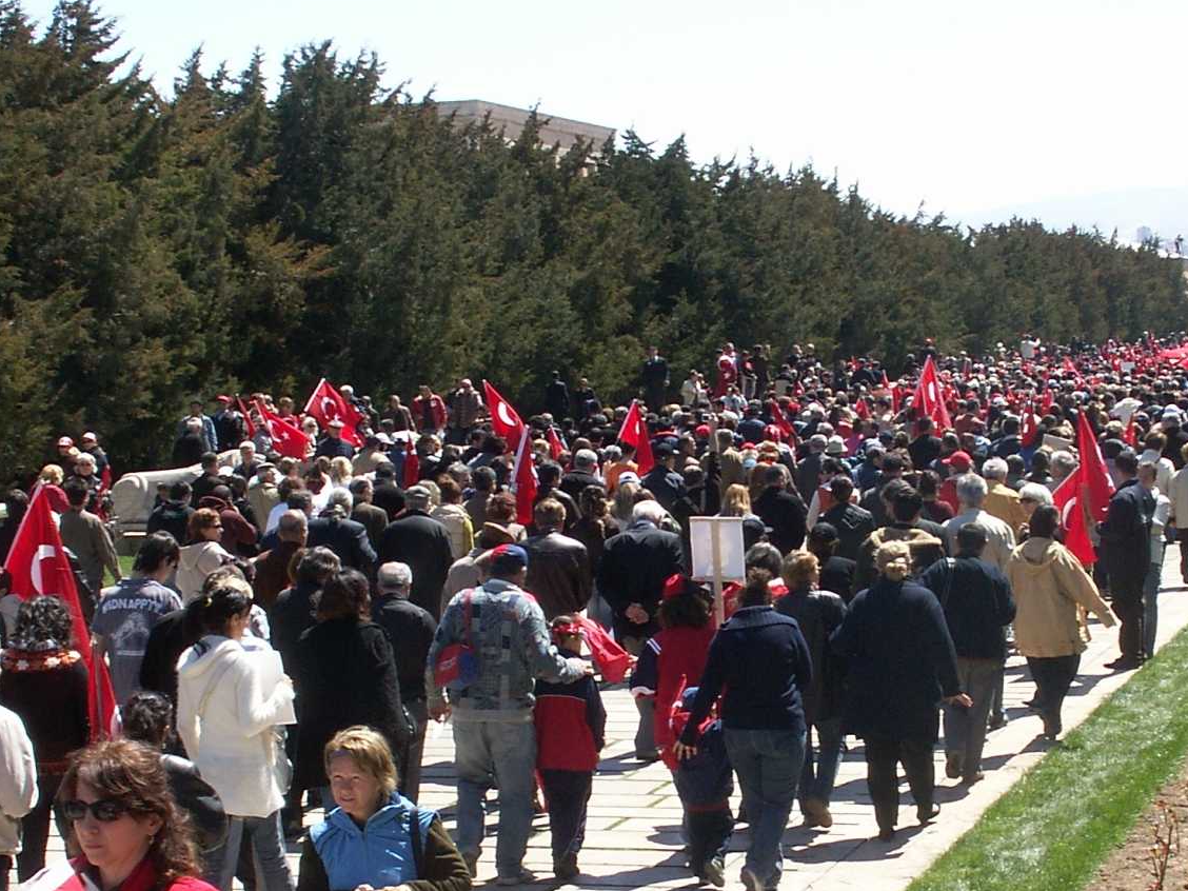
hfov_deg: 23.7
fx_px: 2814
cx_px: 808
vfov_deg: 17.9
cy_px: 650
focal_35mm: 82
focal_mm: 7.7
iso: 50
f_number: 7.1
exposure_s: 1/160
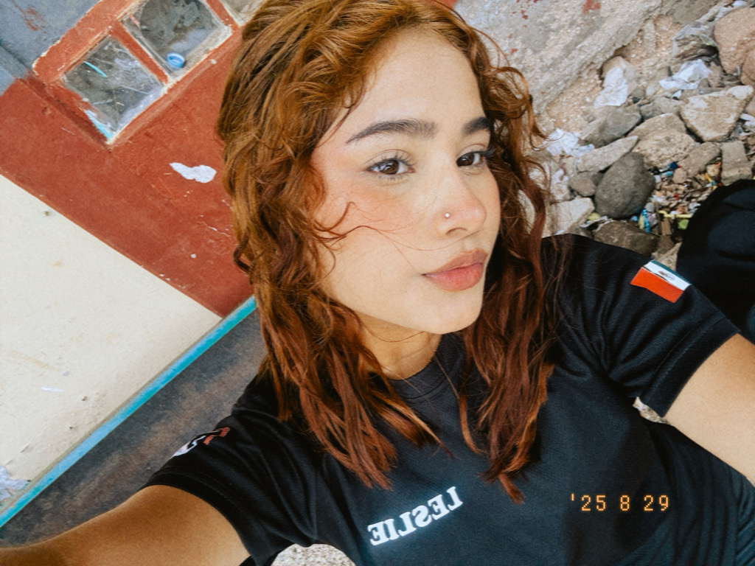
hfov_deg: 73.9
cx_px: 378
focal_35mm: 23
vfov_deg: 58.9
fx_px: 502
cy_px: 283
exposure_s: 1/110
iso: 80
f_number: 1.9
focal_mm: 2.69
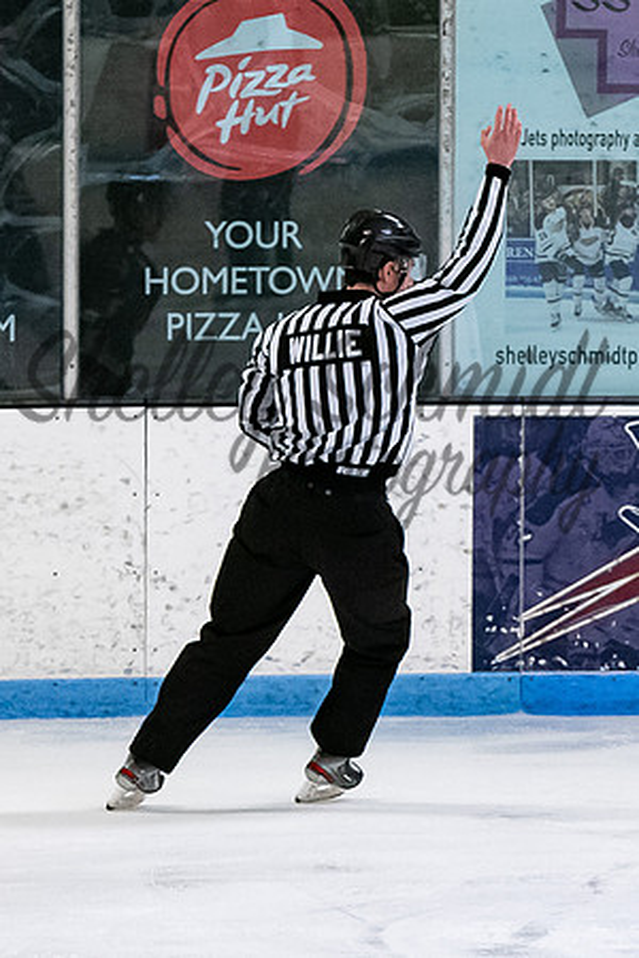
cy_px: 405
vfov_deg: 4.2
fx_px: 13079
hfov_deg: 2.8
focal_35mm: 491
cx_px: 348
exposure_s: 1/800
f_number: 3.5
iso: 2500
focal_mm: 135
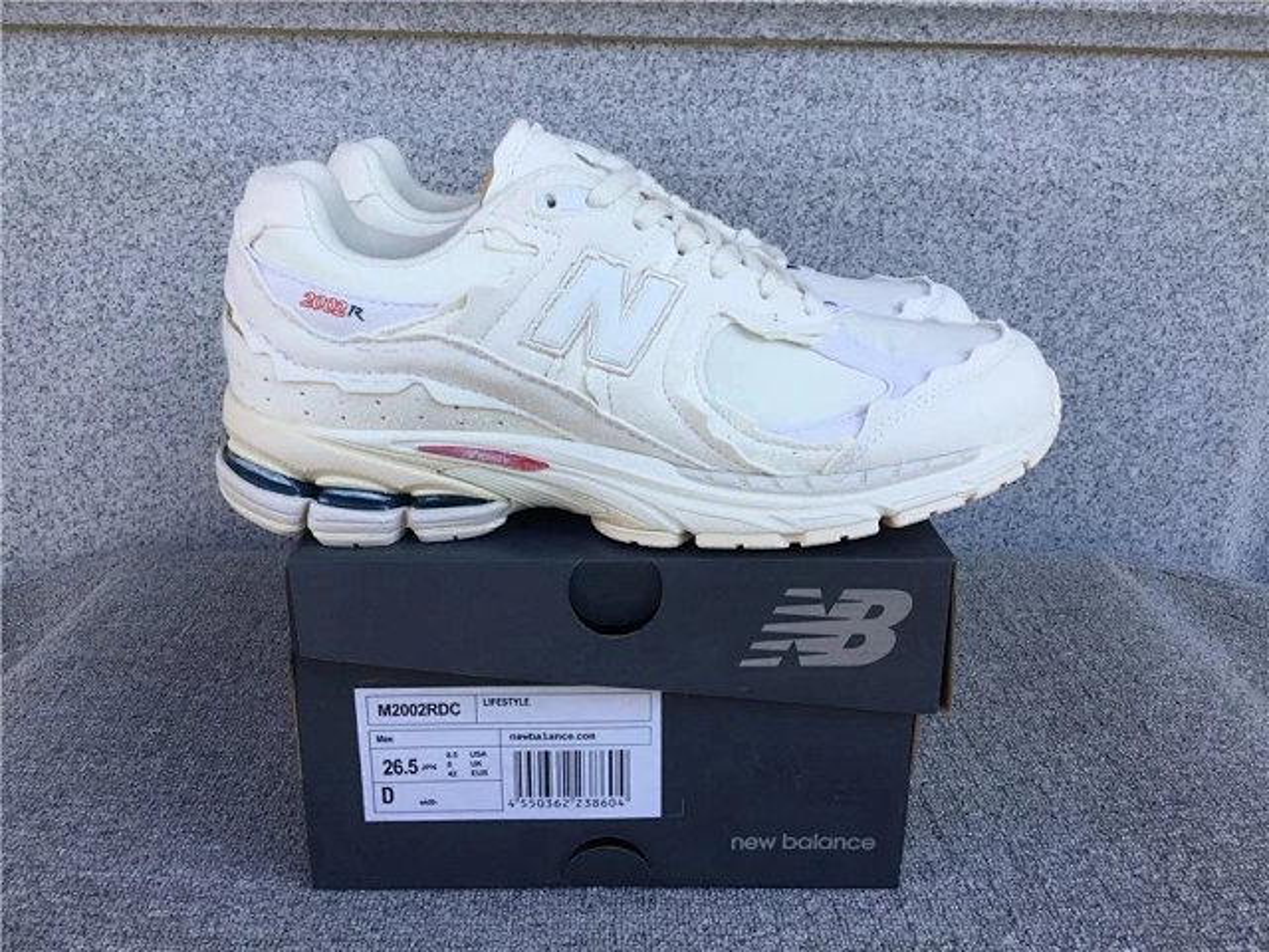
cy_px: 476
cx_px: 634
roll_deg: -0.7
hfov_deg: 58.4
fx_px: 1136
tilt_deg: -18.3
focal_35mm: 31
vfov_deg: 45.4
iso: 25
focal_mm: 3.3
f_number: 2.4
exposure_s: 1/365
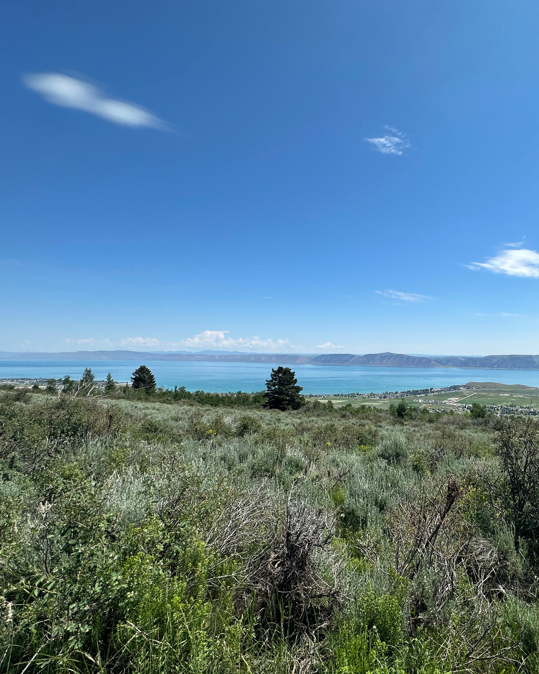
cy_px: 351
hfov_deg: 66.9
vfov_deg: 83.2
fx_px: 379
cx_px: 396
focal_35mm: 19
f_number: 2.2
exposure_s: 1/2817
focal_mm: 2.22
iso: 50
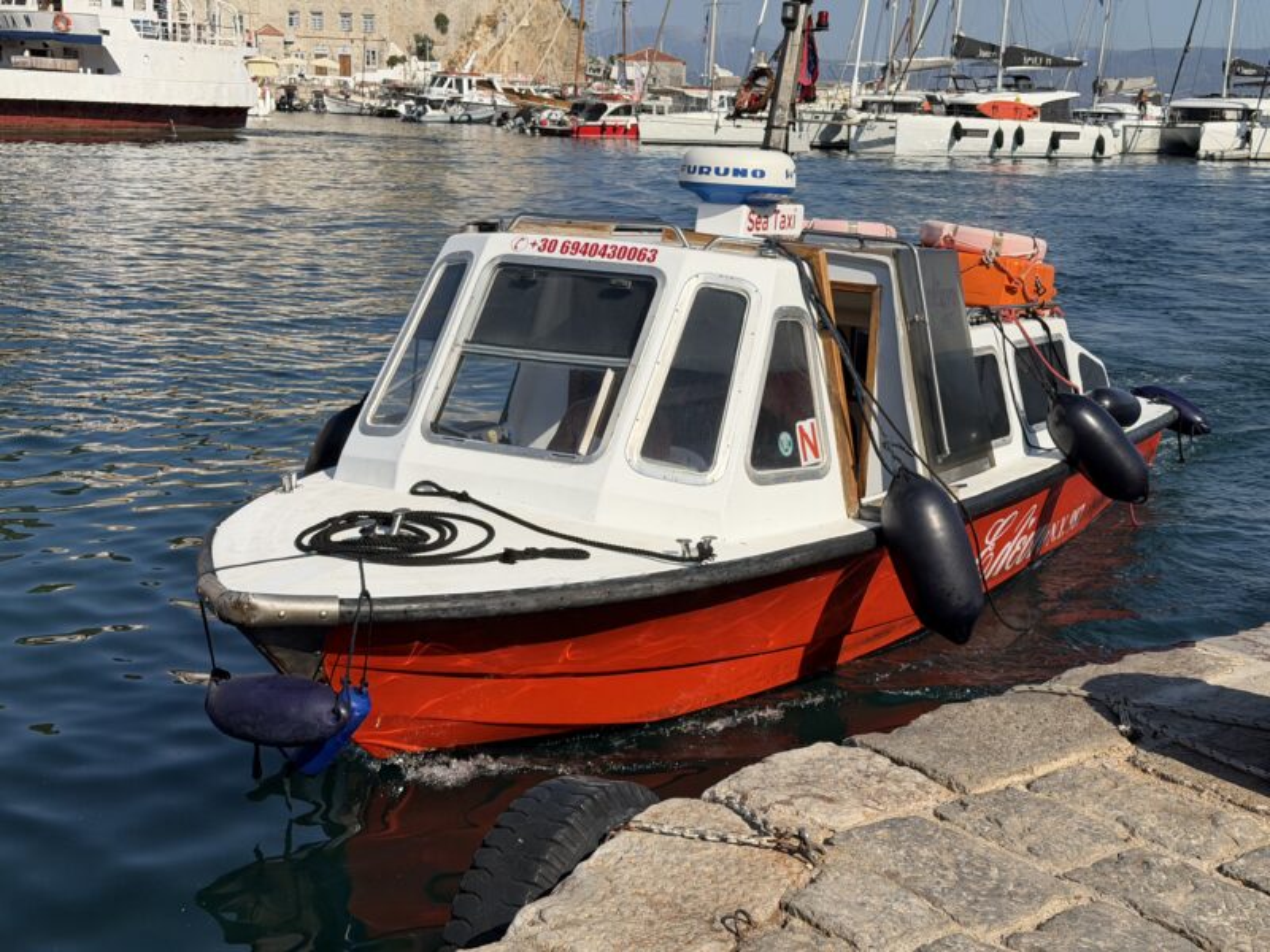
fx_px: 1761
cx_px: 635
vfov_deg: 30.3
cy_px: 476
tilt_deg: -13.2
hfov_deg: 39.7
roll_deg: -1.6
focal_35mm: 48
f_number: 1.78
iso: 64
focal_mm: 6.76
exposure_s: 1/7874
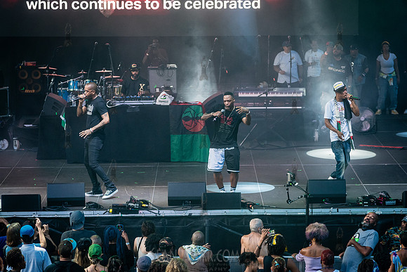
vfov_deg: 8.6
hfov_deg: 12.9
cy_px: 159
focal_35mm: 159
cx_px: 207
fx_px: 1798
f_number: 4
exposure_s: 1/500
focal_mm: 135
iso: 2000
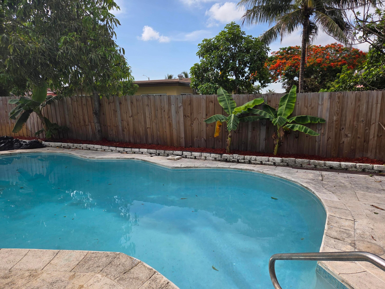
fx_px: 256
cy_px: 144
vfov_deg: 58.9
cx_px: 192
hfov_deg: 73.9
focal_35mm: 23
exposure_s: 1/3861
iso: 80
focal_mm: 5.4
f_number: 1.8
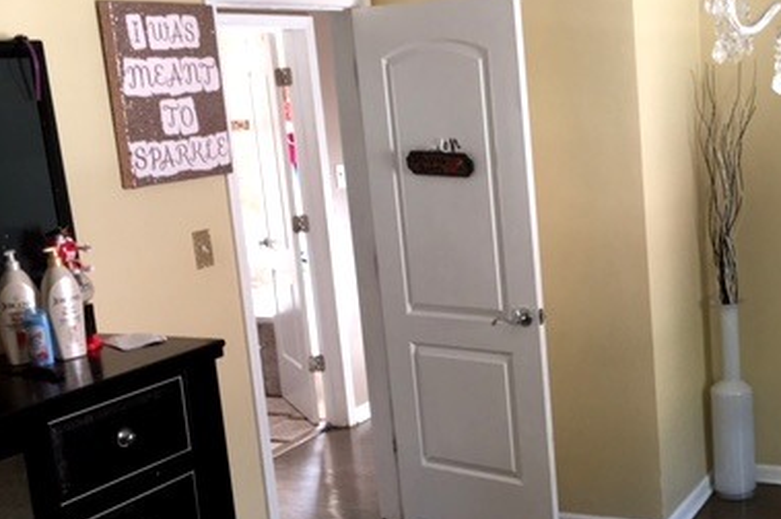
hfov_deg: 37.9
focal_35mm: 51
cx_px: 589
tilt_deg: -11.8
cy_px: 284
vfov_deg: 26.4
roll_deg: +4.8
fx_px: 1105
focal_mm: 4.15
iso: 64
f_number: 2.2
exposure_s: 1/30
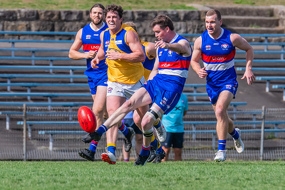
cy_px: 68
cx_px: 78
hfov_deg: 2.1
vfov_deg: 1.4
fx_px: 7770
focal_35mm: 981
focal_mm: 420
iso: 800
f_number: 8
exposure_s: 1/1600
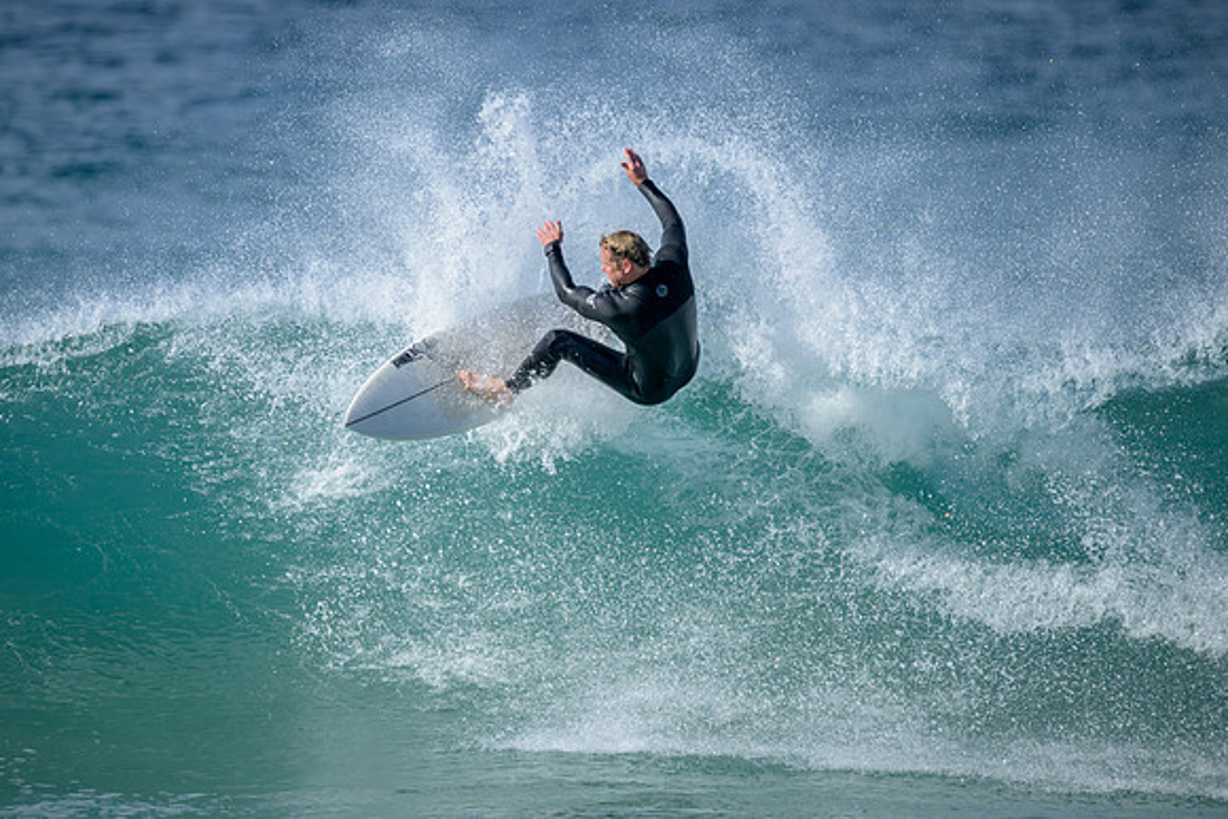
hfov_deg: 2.6
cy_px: 410
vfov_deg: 1.7
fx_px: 27294
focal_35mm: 800
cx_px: 614
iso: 400
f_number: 6.3
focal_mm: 800
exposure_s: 1/2500
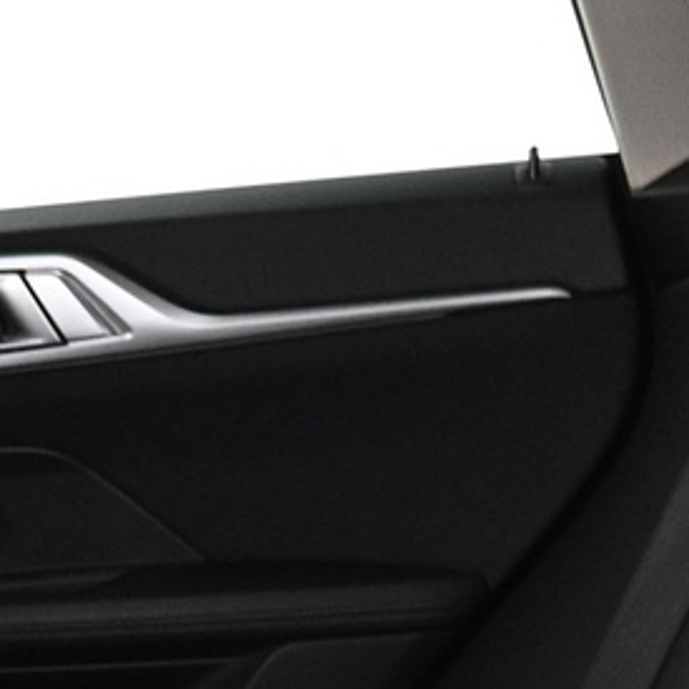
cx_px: -123
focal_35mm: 120
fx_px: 2702
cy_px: 857
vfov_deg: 14.0
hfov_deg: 14.1
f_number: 3.5
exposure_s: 1/10
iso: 1600
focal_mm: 16
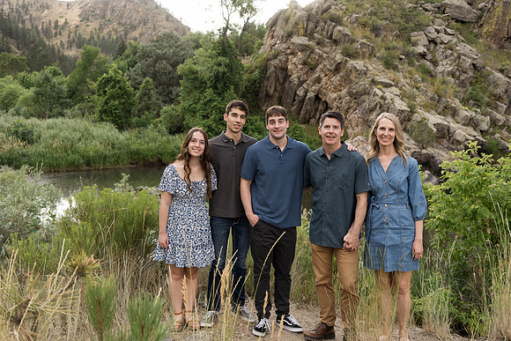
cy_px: 170
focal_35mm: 35
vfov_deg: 37.9
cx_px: 256
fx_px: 497
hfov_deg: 54.4
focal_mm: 35
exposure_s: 1/200
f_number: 4.5
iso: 800
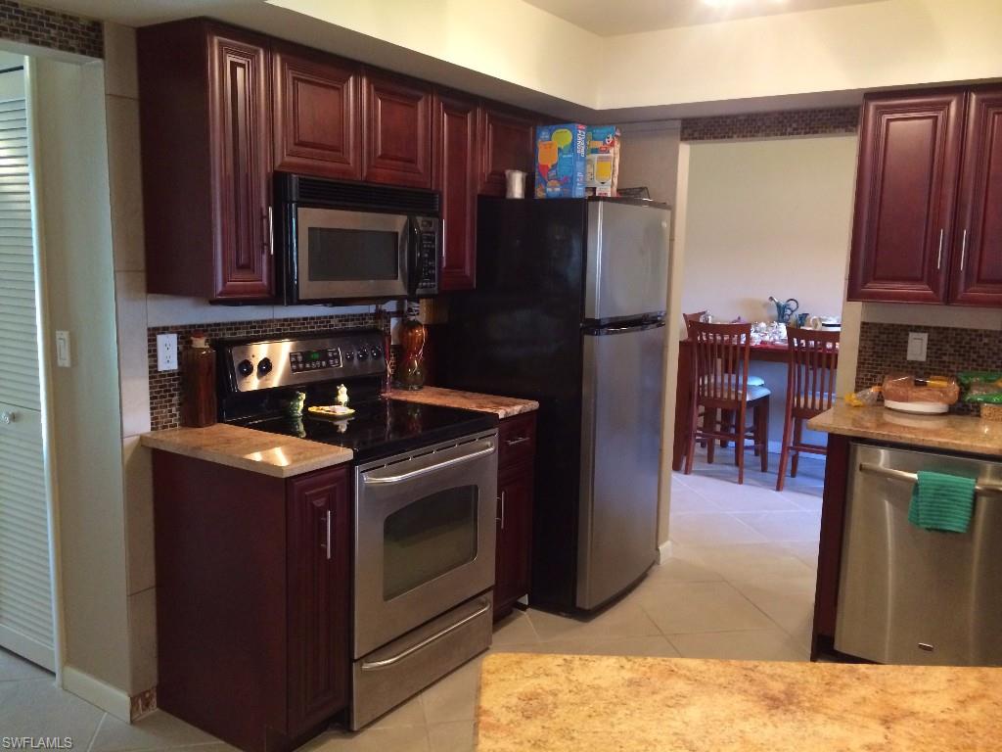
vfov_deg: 46.8
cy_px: 376
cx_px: 501
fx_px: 868
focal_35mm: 30
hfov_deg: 60.0
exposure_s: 1/30
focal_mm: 4.12
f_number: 2.2
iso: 320
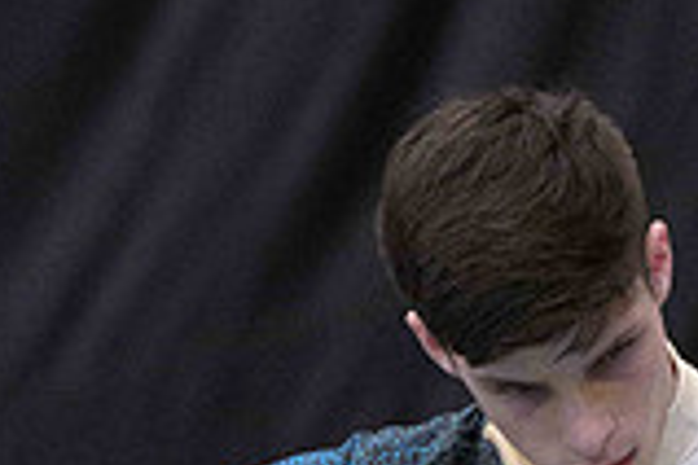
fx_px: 32823
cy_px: 904
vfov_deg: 0.8
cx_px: 527
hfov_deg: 1.2
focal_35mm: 1693
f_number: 5.6
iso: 10000
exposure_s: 1/400
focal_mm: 400
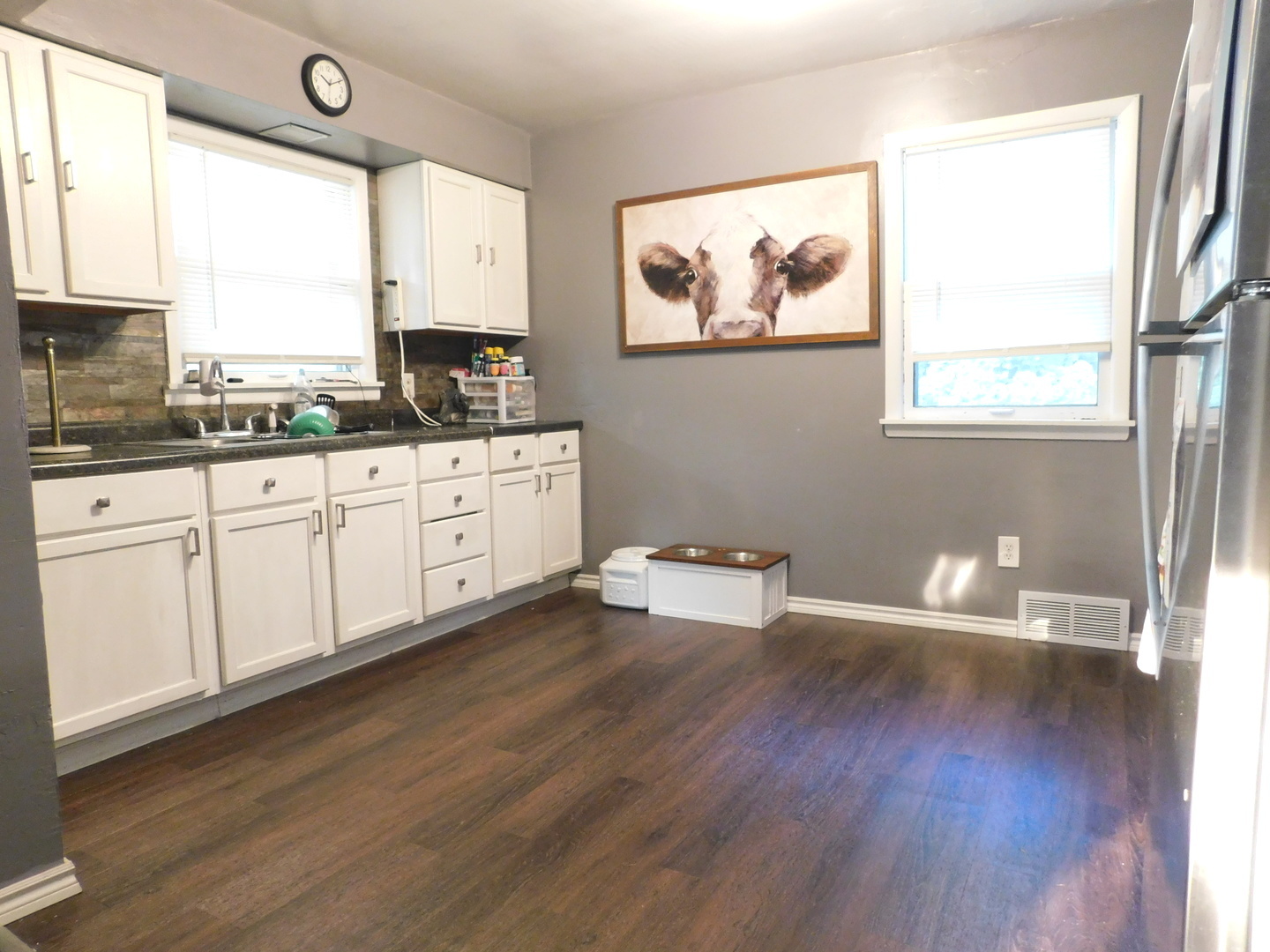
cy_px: 476
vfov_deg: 58.9
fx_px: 844
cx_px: 635
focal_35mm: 23
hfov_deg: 73.9
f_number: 3
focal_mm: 4
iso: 400
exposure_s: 1/13
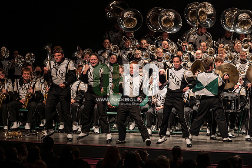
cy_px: 84
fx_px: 1399
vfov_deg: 6.9
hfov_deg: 10.3
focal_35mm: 200
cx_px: 126
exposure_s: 1/500
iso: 1250
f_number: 3.5
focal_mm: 200
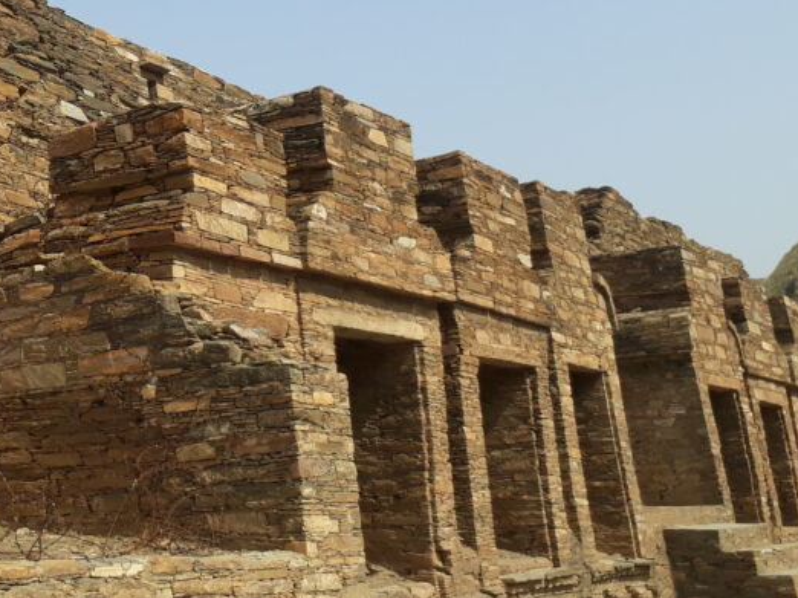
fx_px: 1221
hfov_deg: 34.0
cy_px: 60
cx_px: 64
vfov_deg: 26.6
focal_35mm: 53
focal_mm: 3.6
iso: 40
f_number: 1.9
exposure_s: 1/1344
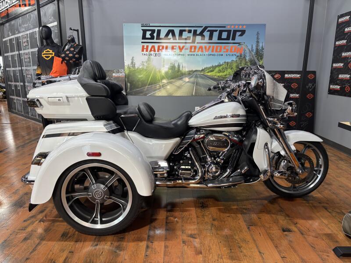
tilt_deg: -11.1
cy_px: 132
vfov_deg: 53.1
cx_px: 176
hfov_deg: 67.3
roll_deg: +0.2
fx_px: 264
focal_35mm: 26
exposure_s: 1/60
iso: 125
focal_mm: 5.96
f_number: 1.6
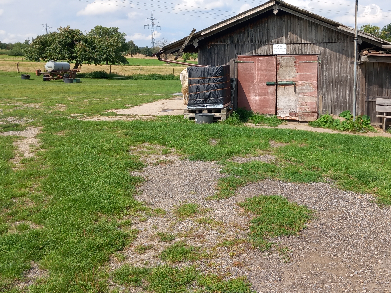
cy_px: 76
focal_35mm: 40
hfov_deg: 45.9
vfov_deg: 35.2
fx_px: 452
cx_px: 267
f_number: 1.8
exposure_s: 1/501
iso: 20
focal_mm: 4
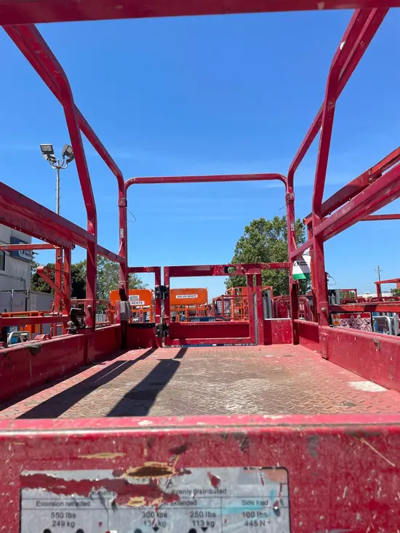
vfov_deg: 67.3
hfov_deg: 53.1
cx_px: 200
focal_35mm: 26
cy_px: 266
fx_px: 400
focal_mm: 4.2
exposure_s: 1/3205
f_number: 1.6
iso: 32
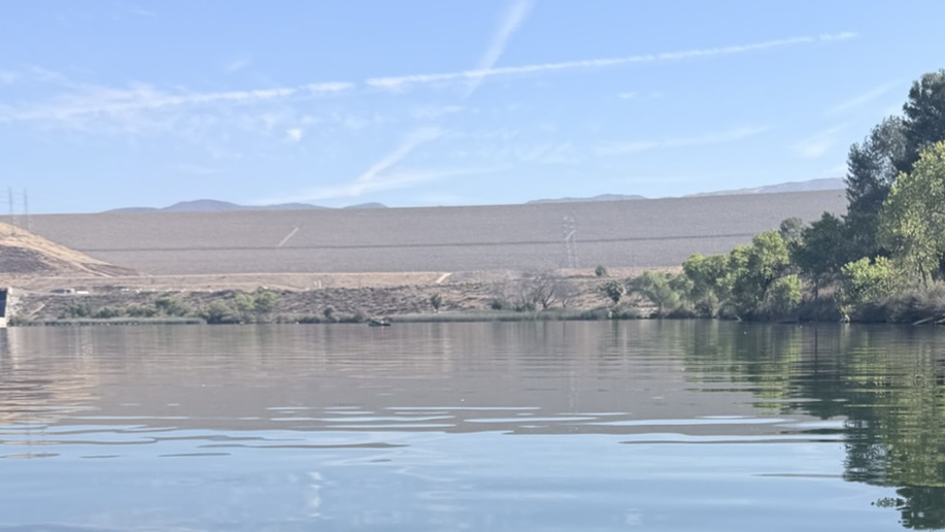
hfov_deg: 36.3
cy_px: 508
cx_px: 627
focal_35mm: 57
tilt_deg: -8.2
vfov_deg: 20.5
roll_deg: +1.0
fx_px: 1428
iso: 80
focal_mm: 6.76
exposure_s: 1/3953
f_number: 1.78
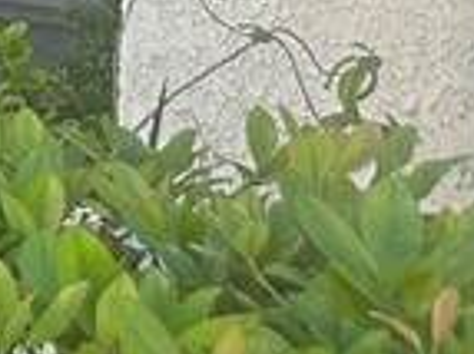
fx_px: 2353
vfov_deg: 8.1
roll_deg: +0.0
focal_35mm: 172
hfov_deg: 8.8
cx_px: -1081
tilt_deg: -0.1
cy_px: -437
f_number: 1.78
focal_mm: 6.86
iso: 80
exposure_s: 1/729
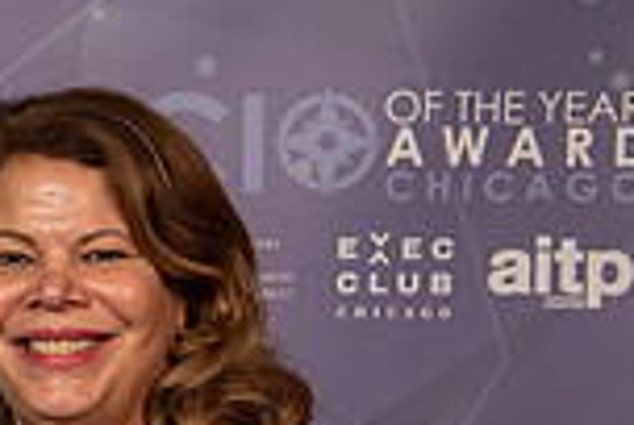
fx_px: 3670
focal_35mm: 208
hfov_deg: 9.4
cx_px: -548
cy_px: 375
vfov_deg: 6.6
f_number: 4
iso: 400
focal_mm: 50
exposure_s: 1/125
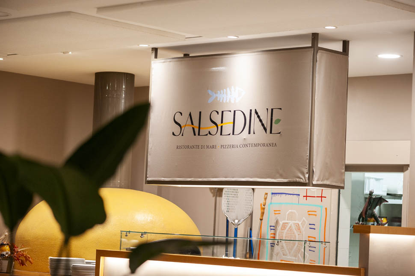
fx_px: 1209
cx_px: 208
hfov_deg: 19.5
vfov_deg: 13.0
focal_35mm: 105
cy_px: 138
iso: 500
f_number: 2.8
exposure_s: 1/80
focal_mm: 105
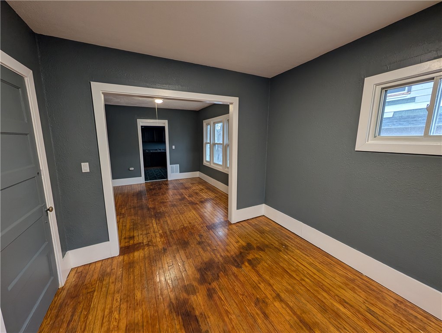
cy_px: 166
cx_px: 221
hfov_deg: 110.5
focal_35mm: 12
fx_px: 153
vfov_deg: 94.6
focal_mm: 2.02
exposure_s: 1/60
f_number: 1.7
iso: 108
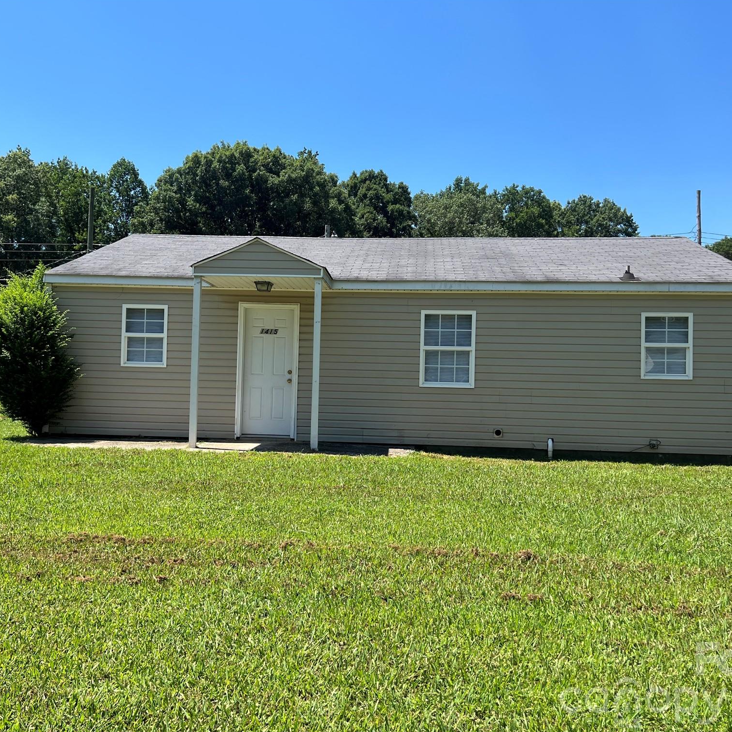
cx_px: 356
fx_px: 742
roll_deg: -1.6
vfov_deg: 52.5
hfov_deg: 52.5
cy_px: 366
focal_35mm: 31
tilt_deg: -0.4
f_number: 1.5
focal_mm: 5.7
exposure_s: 1/2571
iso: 50
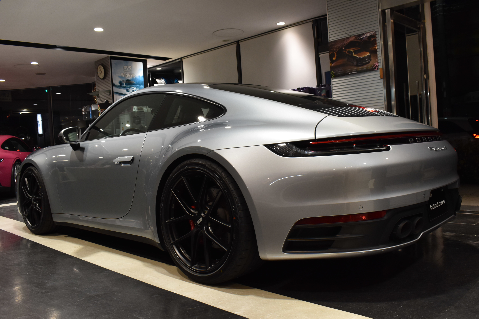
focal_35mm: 32
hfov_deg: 59.5
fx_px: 419
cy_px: 160
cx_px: 240
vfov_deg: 41.7
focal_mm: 21
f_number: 8
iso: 900
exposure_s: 1/30
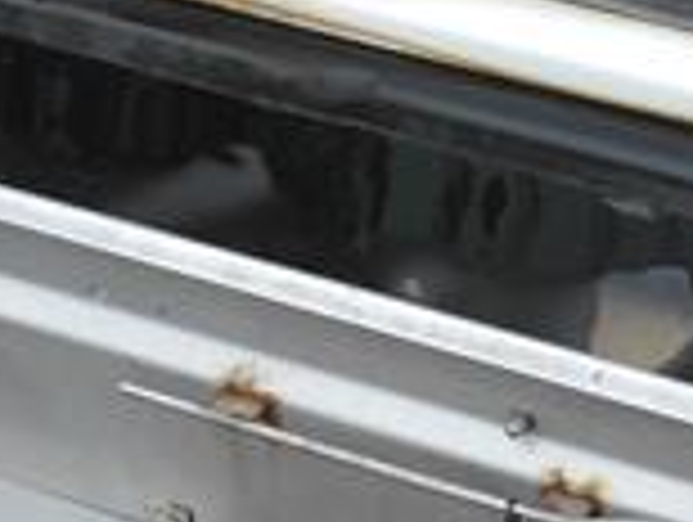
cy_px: 459
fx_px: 2326
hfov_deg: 16.6
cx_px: 682
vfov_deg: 12.7
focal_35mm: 116
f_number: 5
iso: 160
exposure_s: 1/200
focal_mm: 14
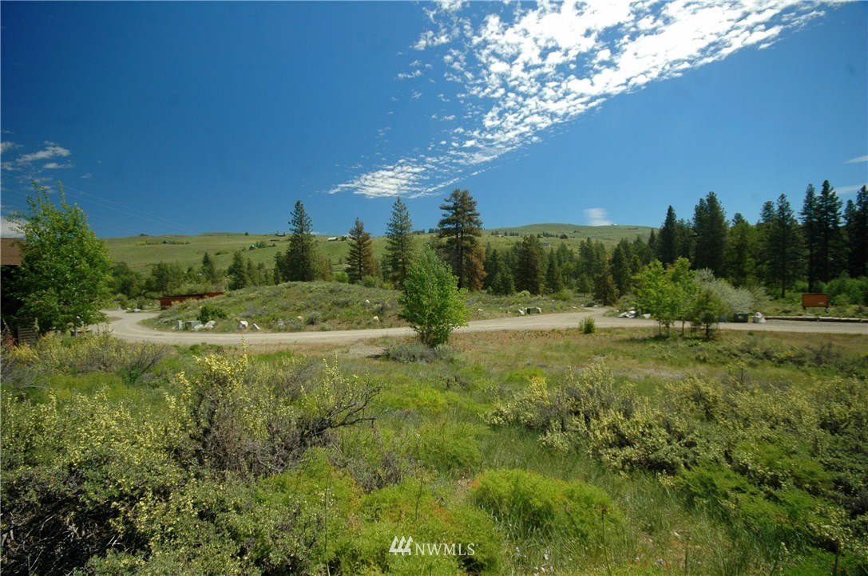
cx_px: 434
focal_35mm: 15
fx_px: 361
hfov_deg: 100.5
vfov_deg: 77.2
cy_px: 288
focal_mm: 10
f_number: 7.1
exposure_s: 1/200
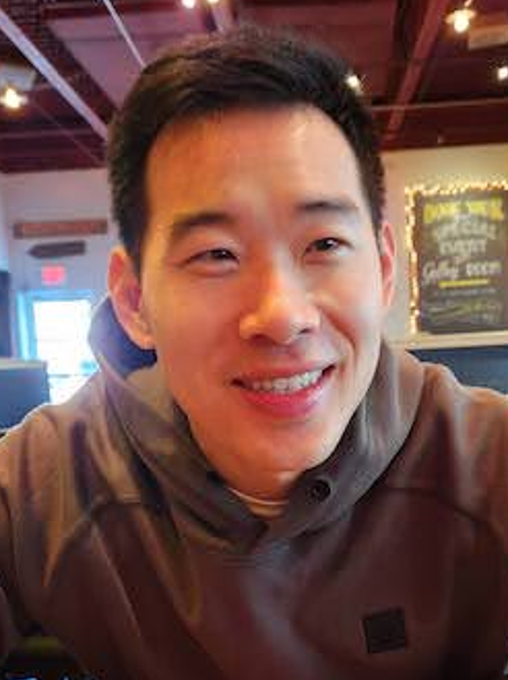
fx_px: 549
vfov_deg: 63.5
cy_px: 339
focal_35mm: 28
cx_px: 252
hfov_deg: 49.7
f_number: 1.8
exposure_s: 1/30
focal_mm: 5.4
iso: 500
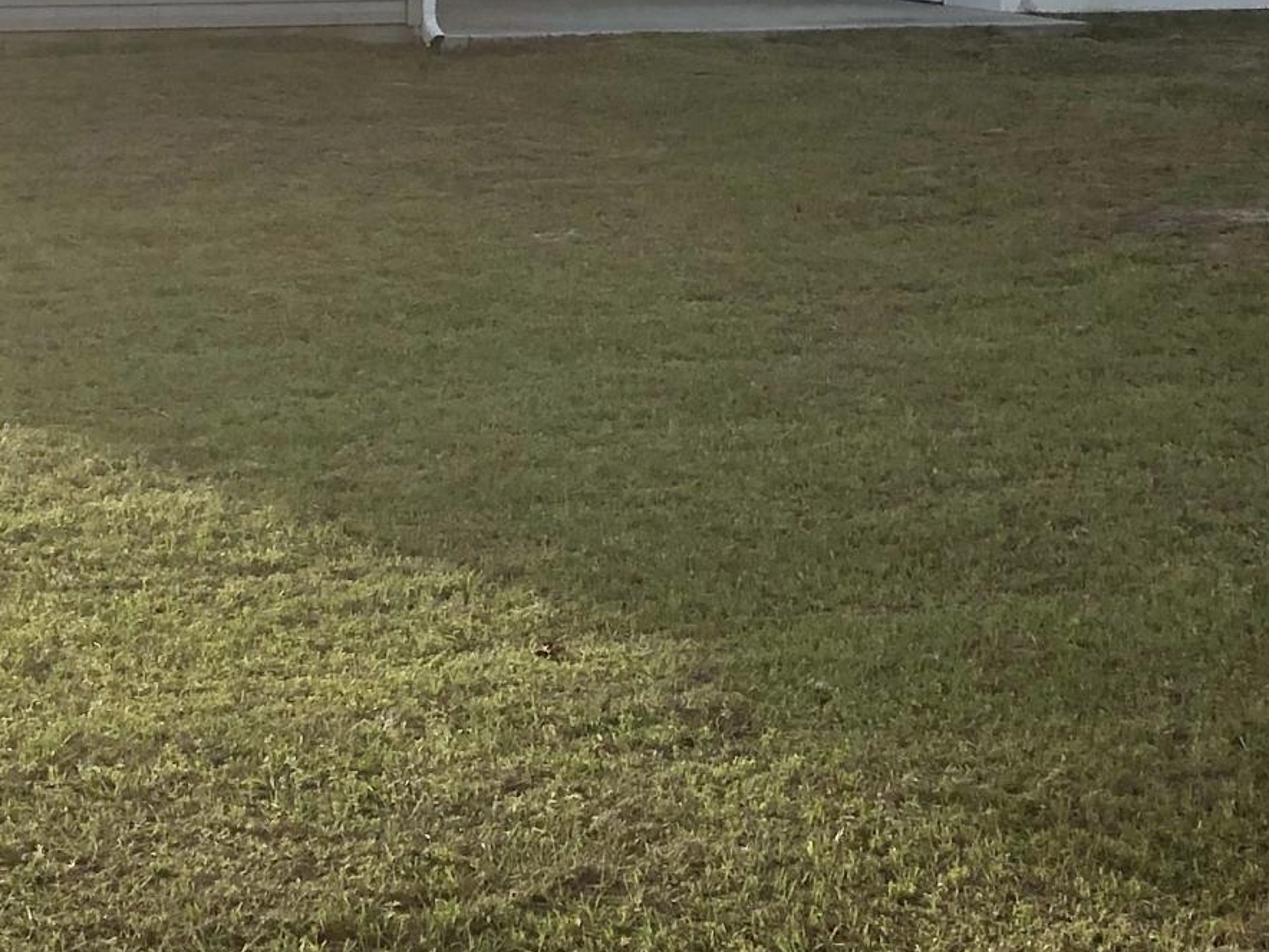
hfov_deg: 20.5
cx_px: 902
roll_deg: -0.7
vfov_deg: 15.3
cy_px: 0
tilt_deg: -3.7
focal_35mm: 95
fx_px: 3483
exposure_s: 1/1779
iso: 20
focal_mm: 3.99
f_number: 1.8
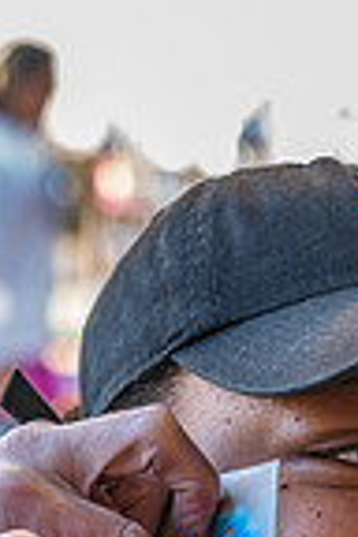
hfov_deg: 8.5
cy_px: 645
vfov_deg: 12.4
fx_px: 2416
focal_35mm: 162
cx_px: 198
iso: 500
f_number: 3.5
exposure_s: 1/160
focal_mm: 52
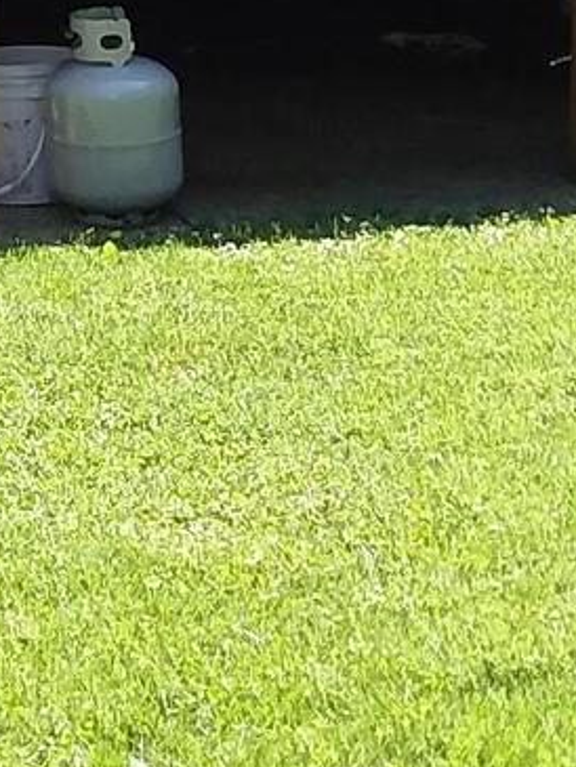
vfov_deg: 14.7
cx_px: -163
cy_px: -485
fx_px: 2705
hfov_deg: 11.8
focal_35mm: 122
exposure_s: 1/375
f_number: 1.9
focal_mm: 2.47
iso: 40
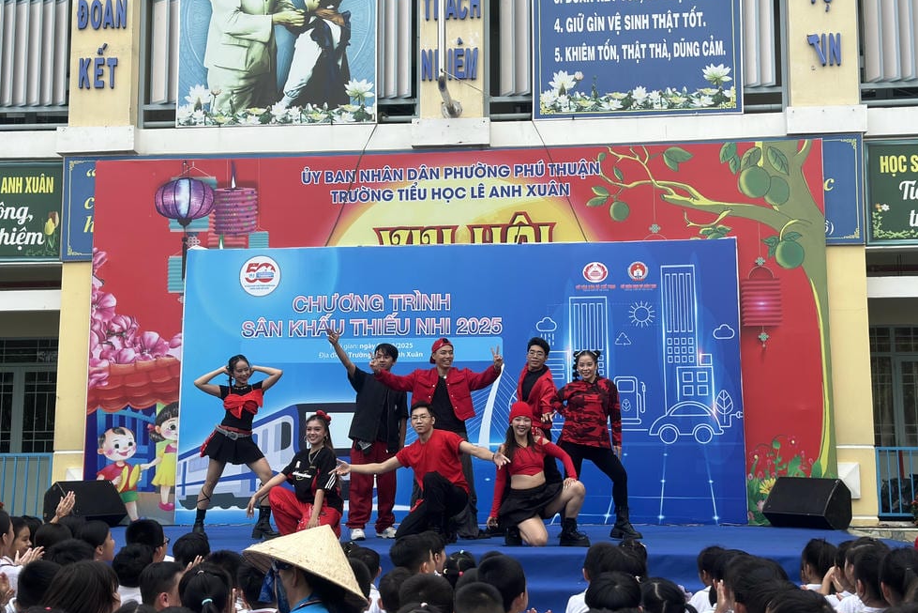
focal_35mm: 51
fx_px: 1301
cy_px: 284
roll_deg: +0.1
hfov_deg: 38.9
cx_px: 468
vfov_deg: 26.5
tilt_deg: +8.0
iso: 100
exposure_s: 1/2667
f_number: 1.78
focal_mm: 6.86
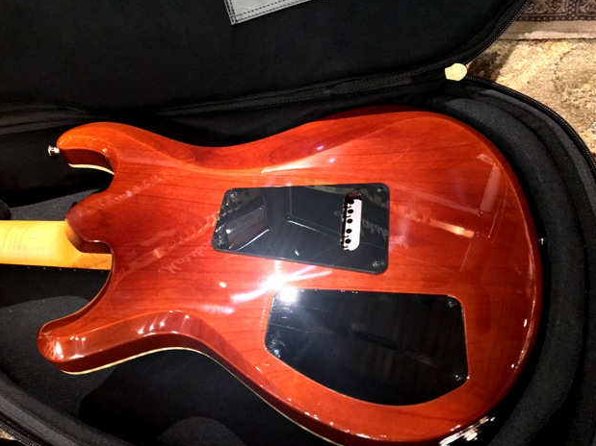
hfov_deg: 60.0
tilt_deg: -53.7
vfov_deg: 46.8
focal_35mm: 30
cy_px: 226
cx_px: 306
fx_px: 516
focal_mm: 4.15
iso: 320
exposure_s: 1/15
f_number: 2.2
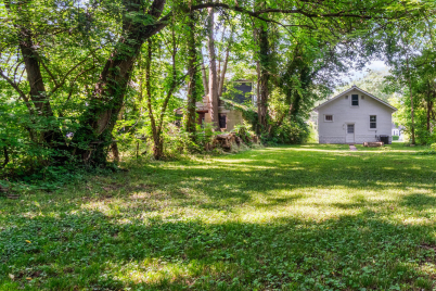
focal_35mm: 28
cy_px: 128
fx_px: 339
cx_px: 359
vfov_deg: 46.3
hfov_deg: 59.4
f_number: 10
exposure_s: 1/25
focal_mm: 10
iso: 400
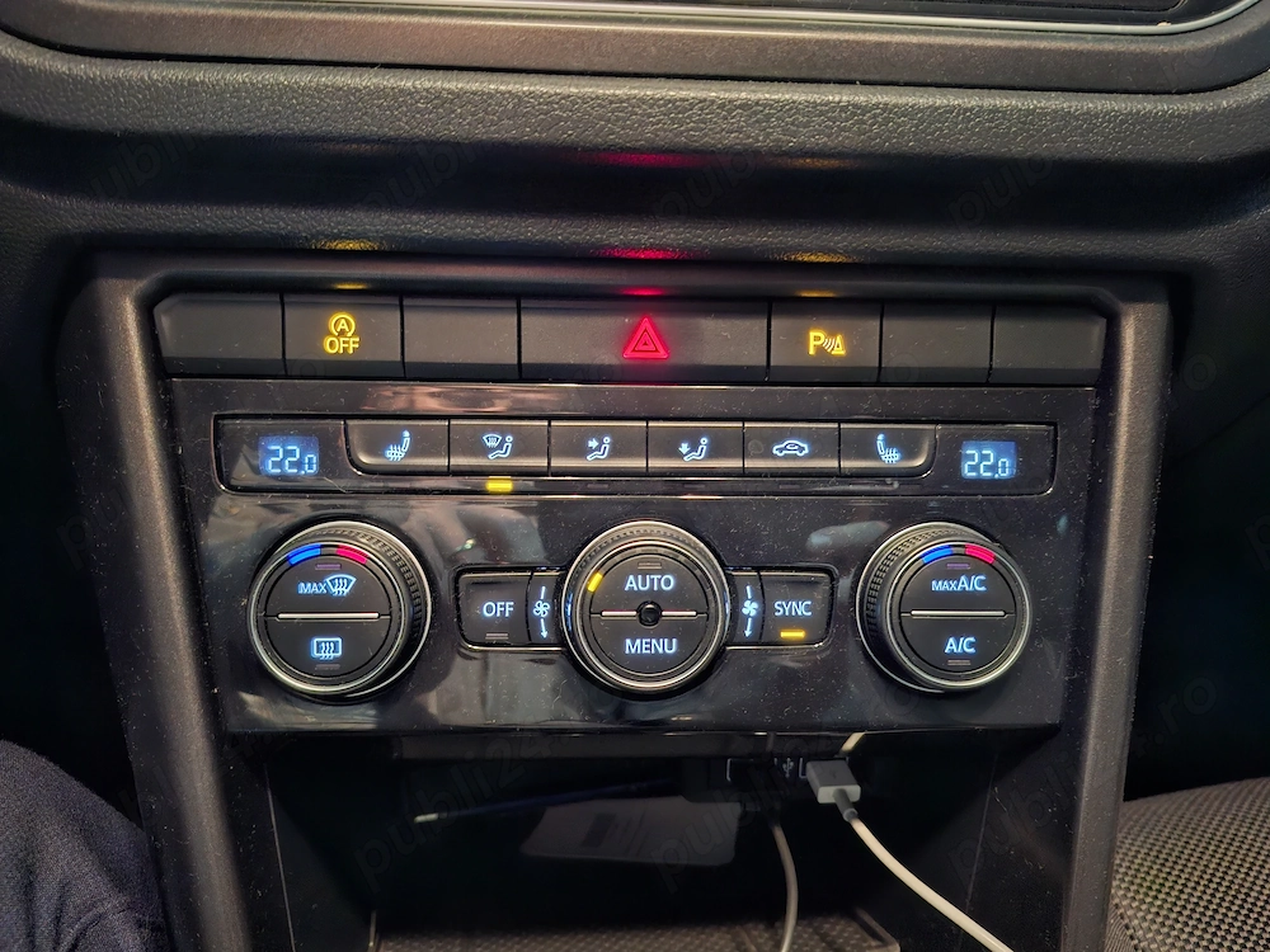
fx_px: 844
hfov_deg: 73.9
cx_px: 635
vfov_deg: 58.9
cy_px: 476
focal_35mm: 23
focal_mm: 5.54
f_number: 1.8
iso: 2000
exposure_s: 1/7
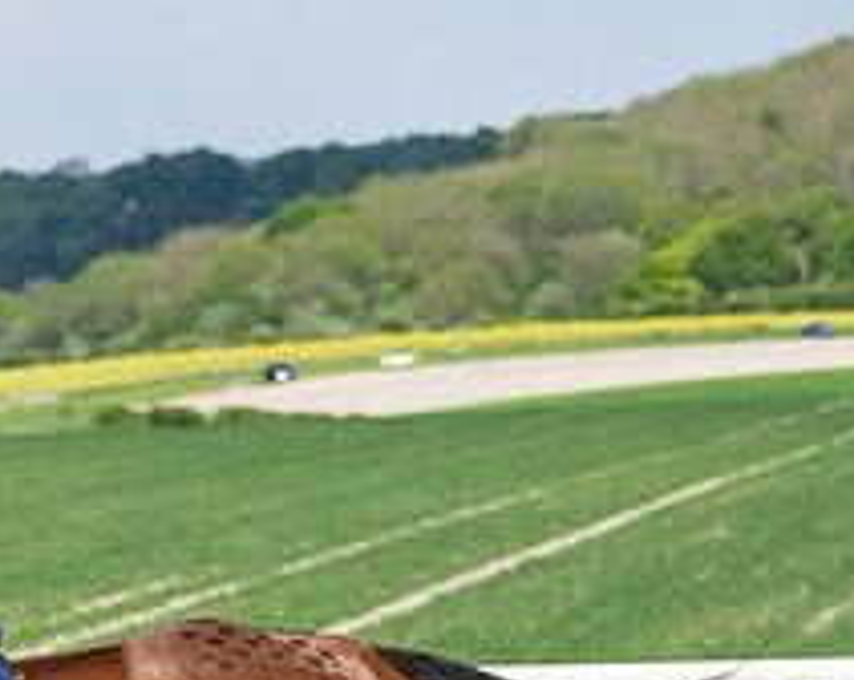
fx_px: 7745
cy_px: 806
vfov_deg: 5.0
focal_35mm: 307
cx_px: -392
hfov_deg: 6.2
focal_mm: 102
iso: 200
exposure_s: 1/1600
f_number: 5.6
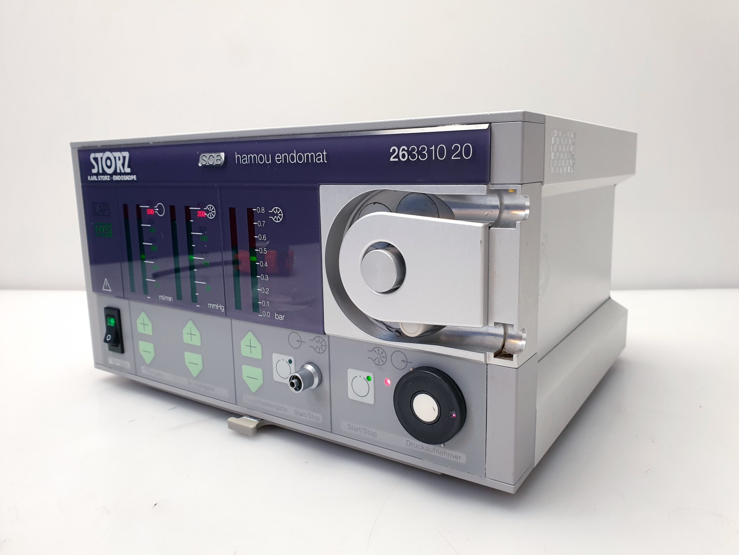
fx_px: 555
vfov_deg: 53.1
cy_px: 278
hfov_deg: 67.3
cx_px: 370
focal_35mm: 26
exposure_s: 1/50
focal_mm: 4.3
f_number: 2.4
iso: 100
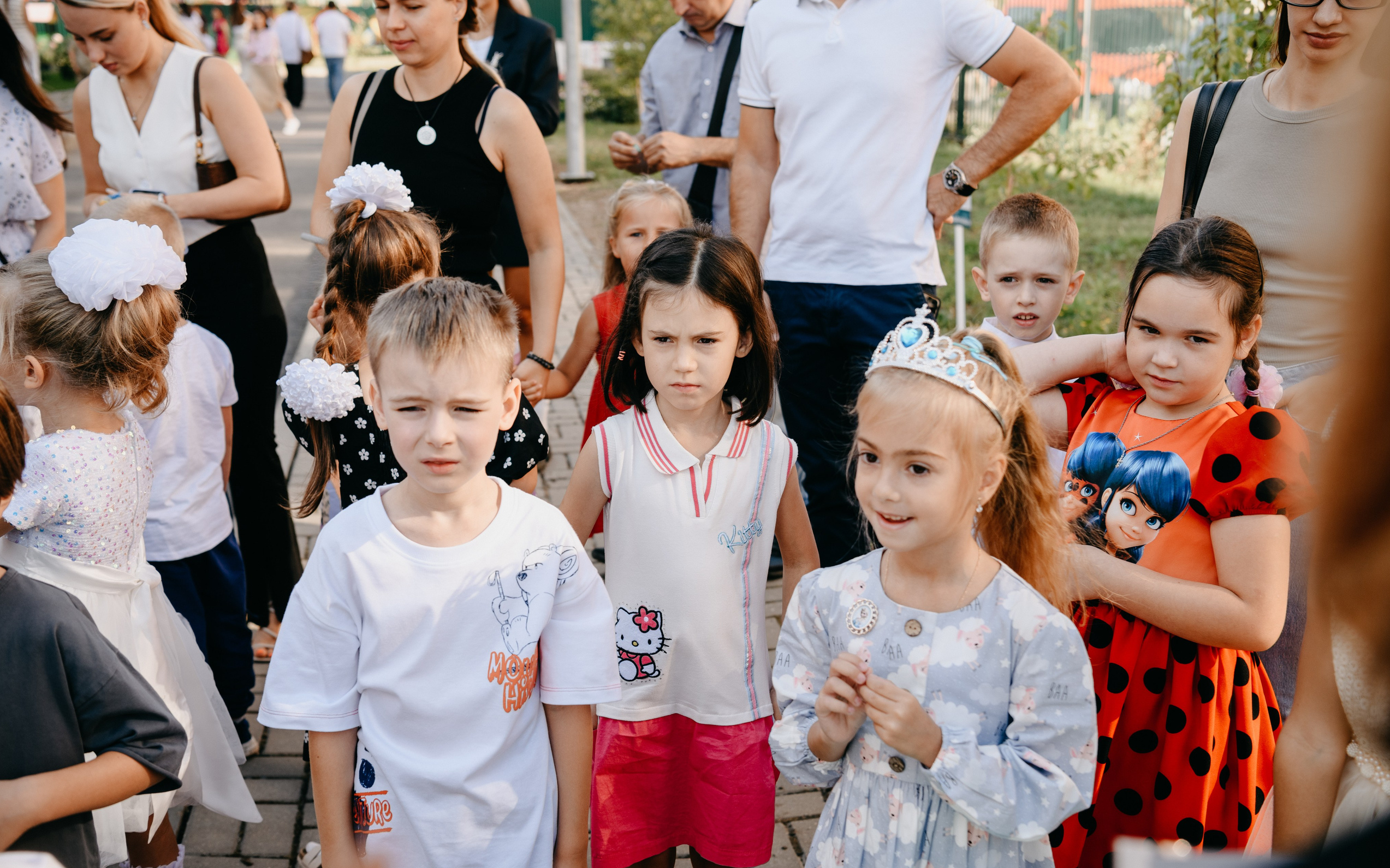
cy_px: 433
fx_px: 1553
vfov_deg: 31.2
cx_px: 694
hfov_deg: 48.2
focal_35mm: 41
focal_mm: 40
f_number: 4
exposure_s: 1/320
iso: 160
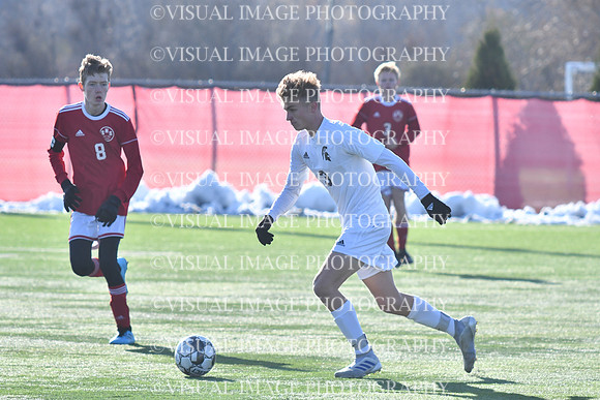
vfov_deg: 3.1
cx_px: 300
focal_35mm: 450
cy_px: 200
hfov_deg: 4.6
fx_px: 7501
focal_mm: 300
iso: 800
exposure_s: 1/2000
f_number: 7.1
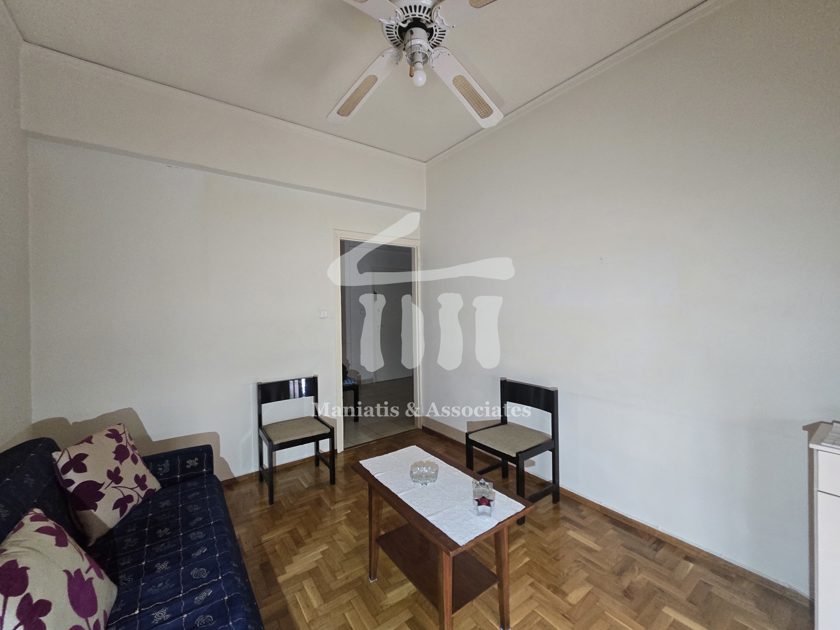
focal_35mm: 13
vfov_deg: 89.9
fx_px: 315
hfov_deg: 106.2
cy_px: 315
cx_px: 420
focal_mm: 2.2
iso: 640
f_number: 2.2
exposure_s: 1/50
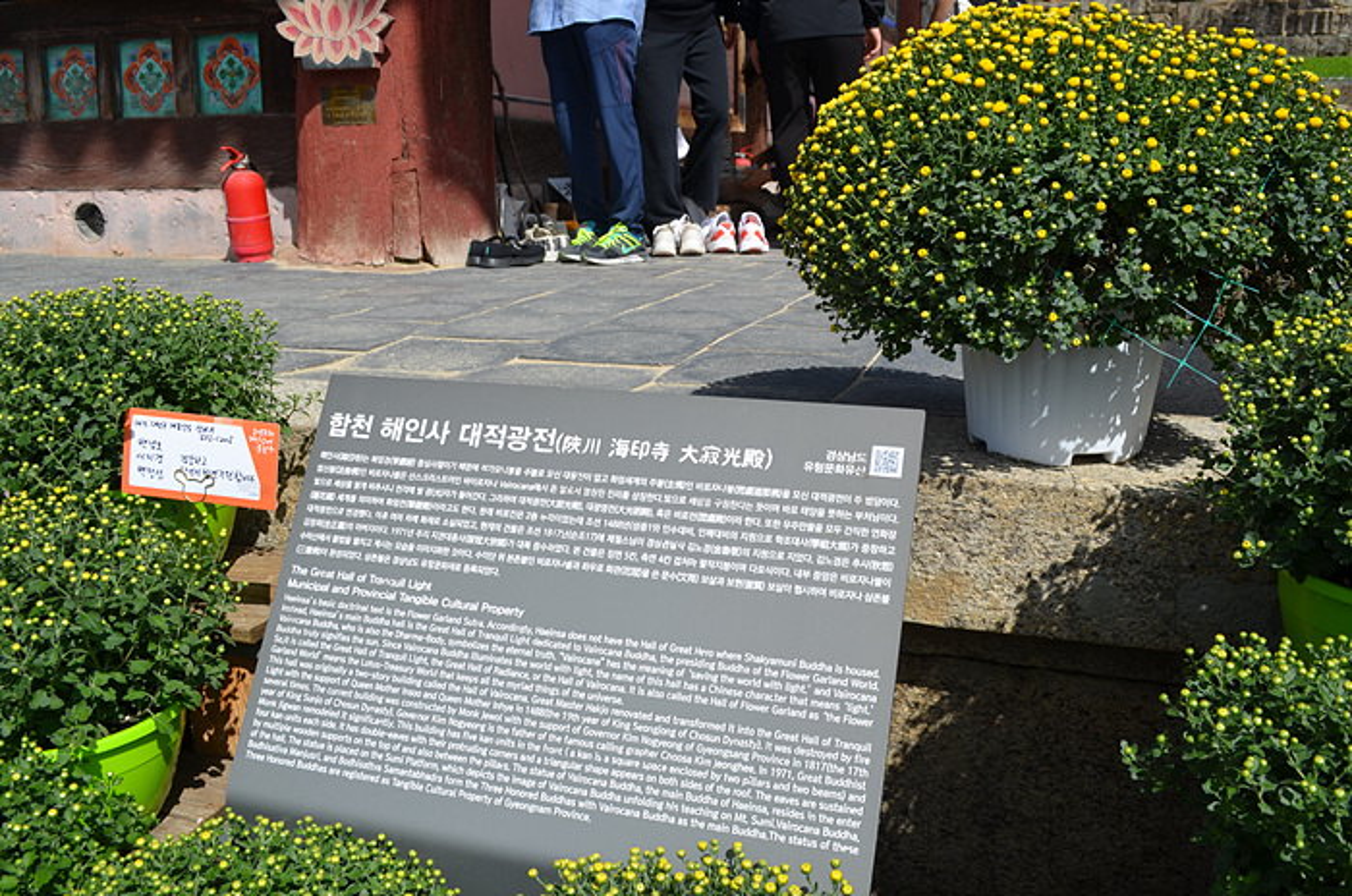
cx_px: 676
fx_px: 1125
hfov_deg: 62.0
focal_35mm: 30
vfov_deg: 43.4
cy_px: 448
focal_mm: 20
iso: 100
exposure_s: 1/320
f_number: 9
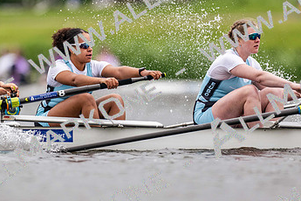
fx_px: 8436
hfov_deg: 2.0
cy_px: 76
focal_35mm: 1009
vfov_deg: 1.4
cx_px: 136
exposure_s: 1/2000
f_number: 4
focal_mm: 600
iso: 900
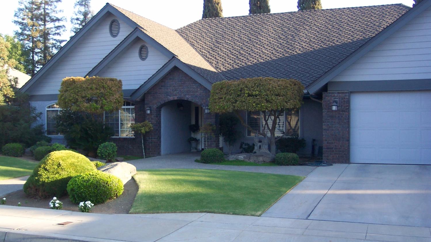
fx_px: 457
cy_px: 132
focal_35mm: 40
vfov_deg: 29.7
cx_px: 216
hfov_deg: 50.5
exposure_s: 1/250
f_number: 2.8
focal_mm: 8
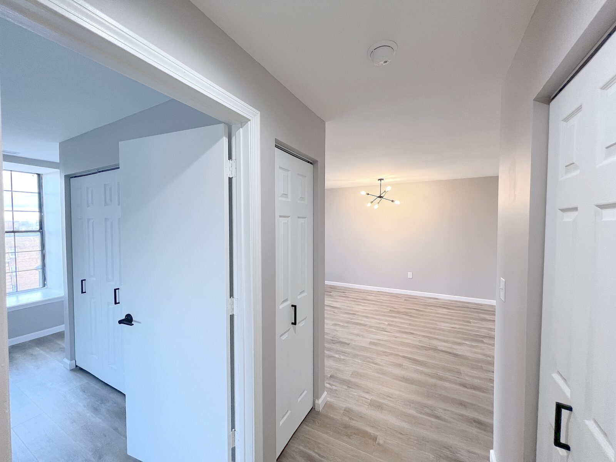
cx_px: 308
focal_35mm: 13
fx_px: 231
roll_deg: -0.2
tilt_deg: -2.2
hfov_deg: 106.2
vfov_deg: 89.9
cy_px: 231
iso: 160
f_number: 1.8
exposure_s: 1/120
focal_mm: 1.57
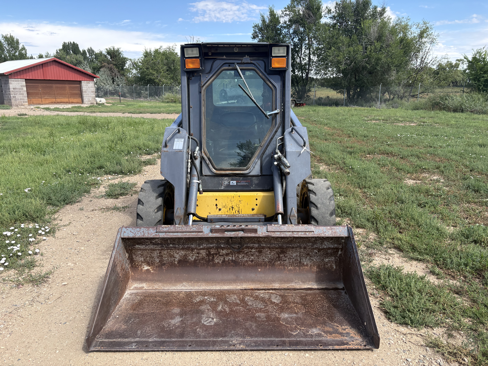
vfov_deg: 53.1
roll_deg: +1.4
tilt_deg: -13.6
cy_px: 183
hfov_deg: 67.3
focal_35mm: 26
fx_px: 367
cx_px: 244
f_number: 1.6
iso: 64
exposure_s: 1/1706
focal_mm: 5.96
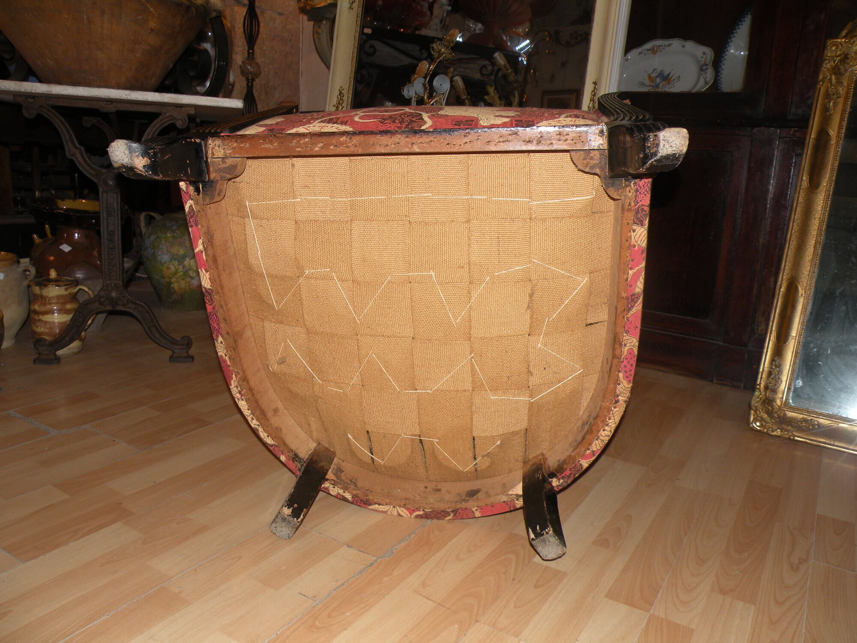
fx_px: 668
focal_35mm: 27
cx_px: 428
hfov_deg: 65.3
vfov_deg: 51.4
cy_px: 322
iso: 64
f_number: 2.8
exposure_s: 1/60
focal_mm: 4.7
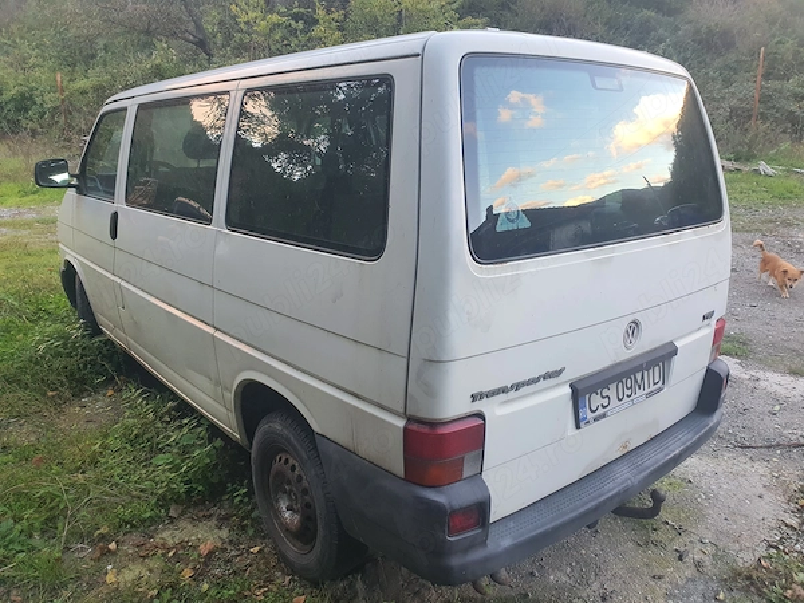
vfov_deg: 53.1
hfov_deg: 67.3
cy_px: 302
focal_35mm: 26
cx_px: 402
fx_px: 604
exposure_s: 1/100
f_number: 2.4
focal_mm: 4.3
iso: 125
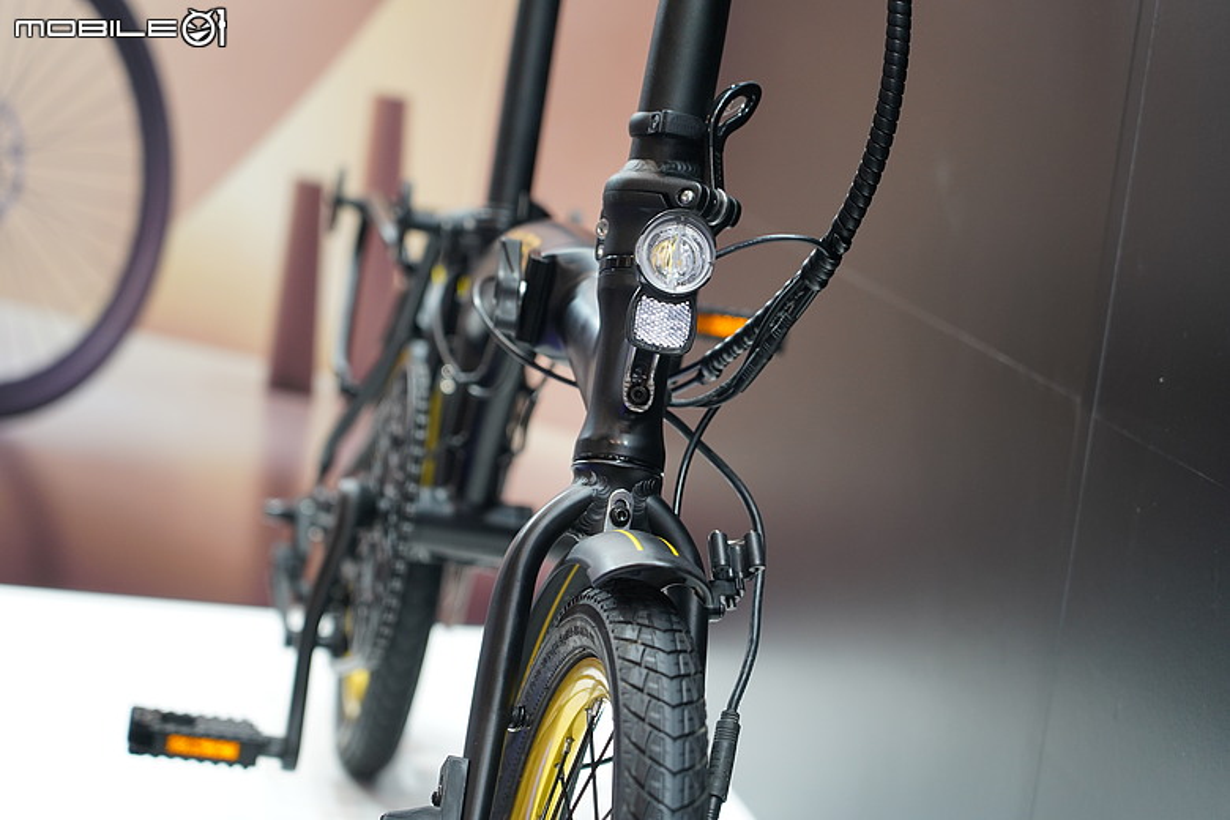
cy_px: 410
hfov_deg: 19.8
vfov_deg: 13.3
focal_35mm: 103
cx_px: 615
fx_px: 3519
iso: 1000
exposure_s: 1/125
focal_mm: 103
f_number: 4
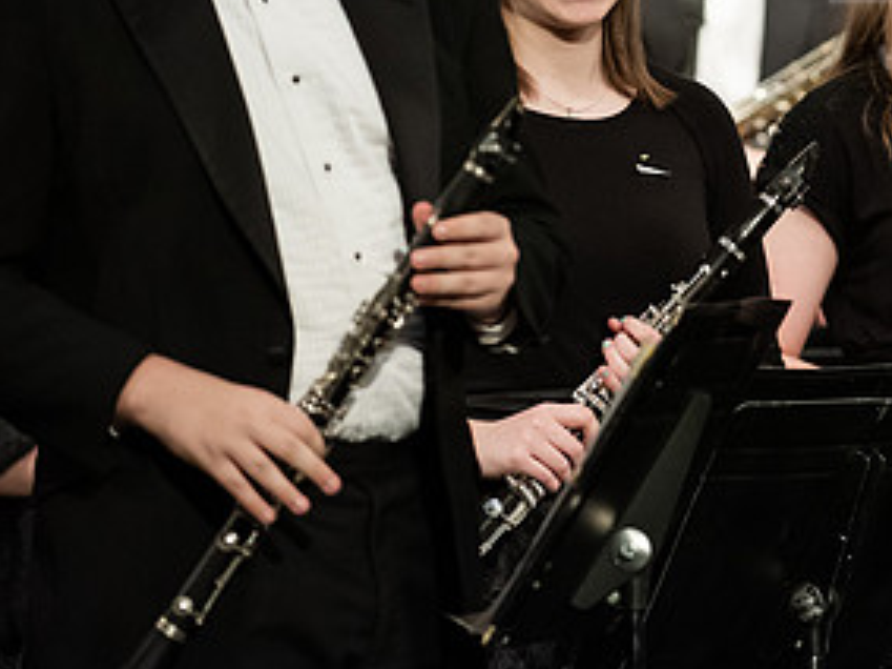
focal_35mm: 592
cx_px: 734
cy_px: 121
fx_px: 15248
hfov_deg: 3.3
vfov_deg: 2.5
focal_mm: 300
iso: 4000
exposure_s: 1/250
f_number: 4
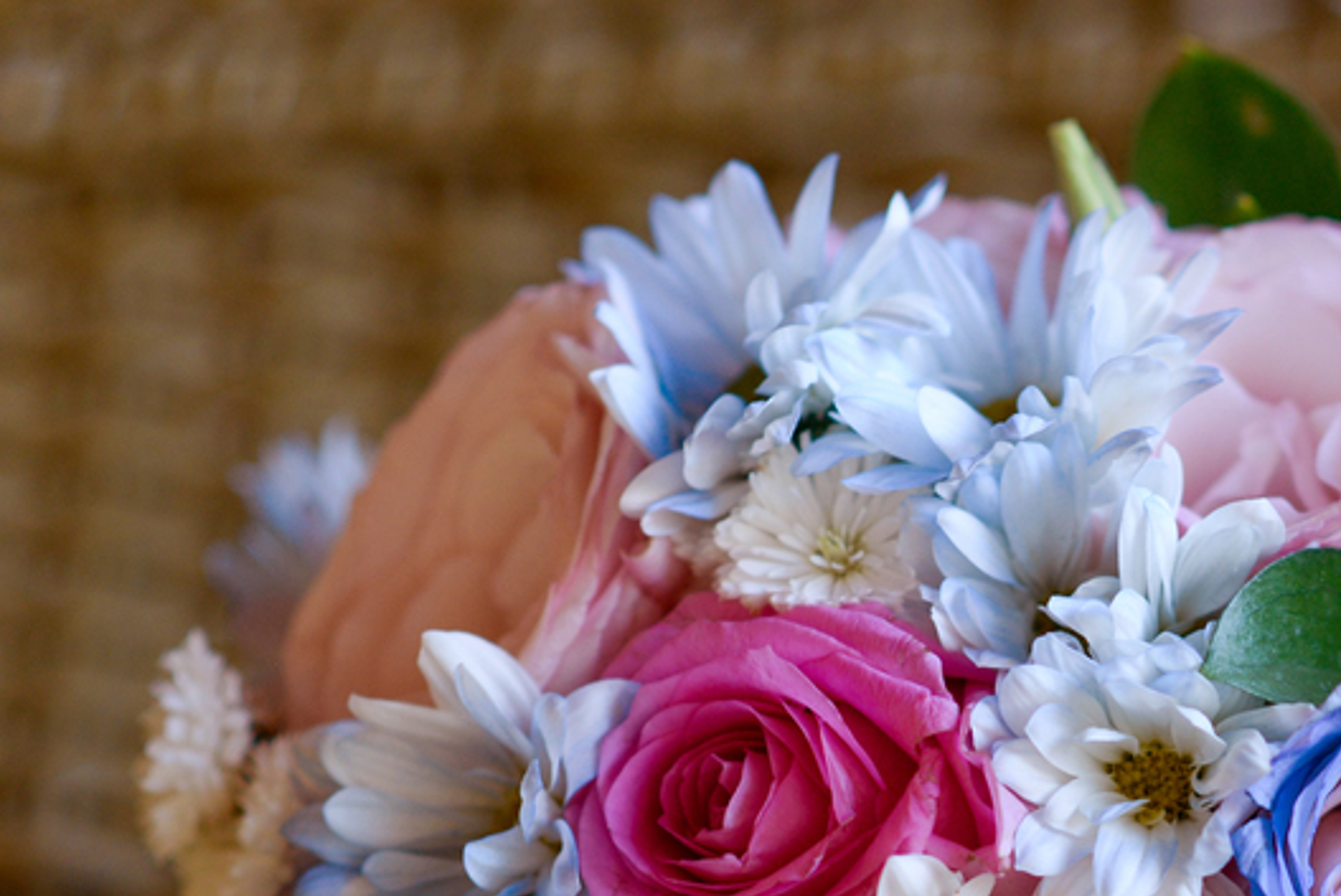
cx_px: 1316
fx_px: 7195
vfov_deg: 7.1
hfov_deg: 10.6
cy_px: 958
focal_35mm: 193
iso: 640
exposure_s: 1/320
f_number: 3.2
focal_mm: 85
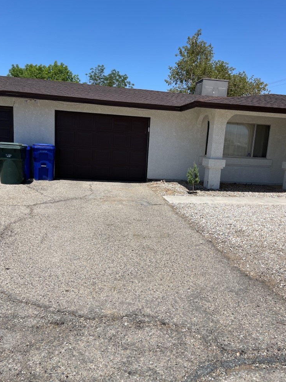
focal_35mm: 27
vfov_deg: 65.3
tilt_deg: -9.3
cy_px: 193
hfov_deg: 51.4
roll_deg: -3.4
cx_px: 144
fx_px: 297
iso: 50
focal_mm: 5.1
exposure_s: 1/7937
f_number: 1.6
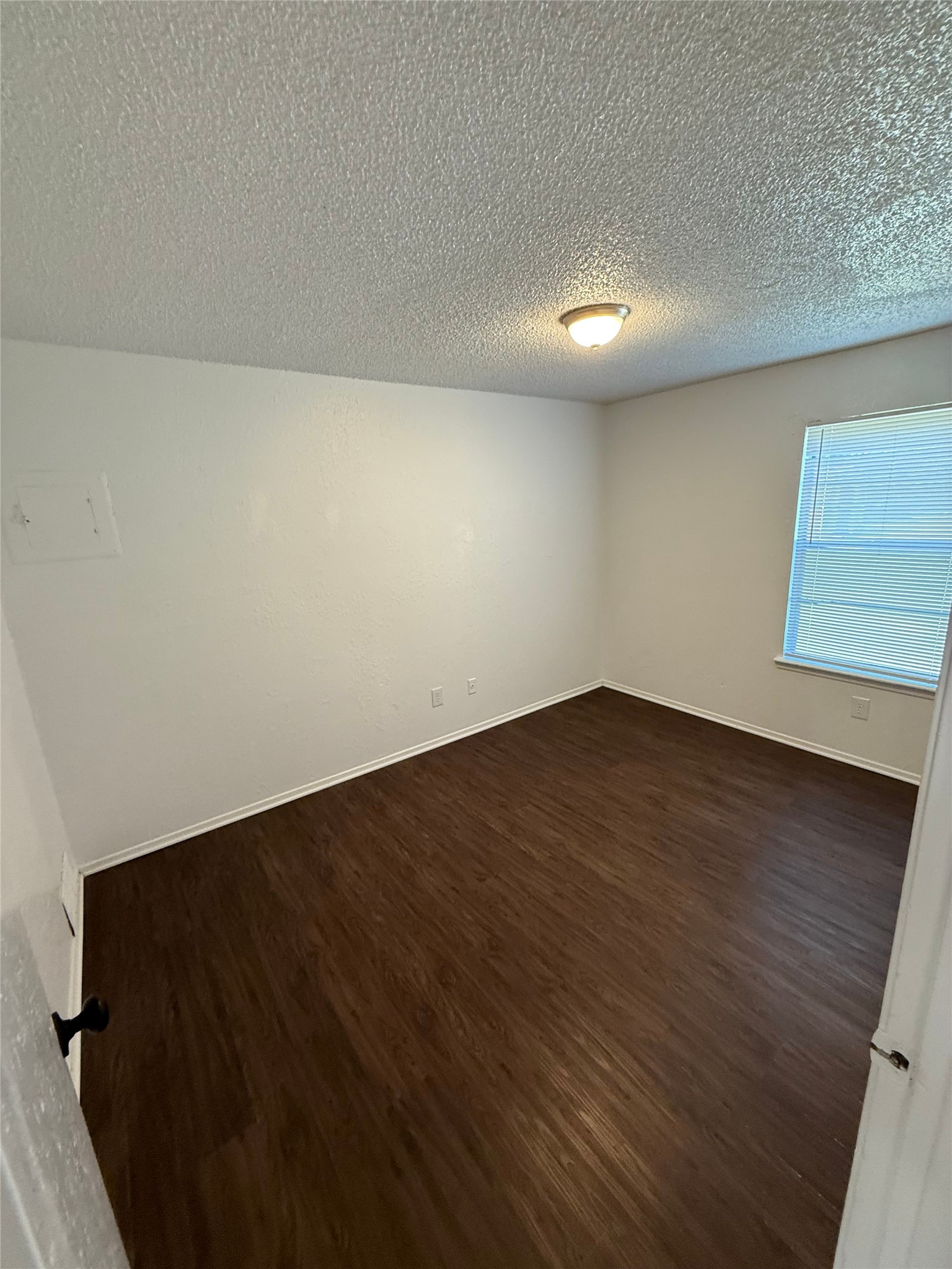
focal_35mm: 14
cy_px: 634
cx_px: 476
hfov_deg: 85.7
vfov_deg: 102.1
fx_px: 513
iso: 250
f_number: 2.2
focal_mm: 2.22
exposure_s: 1/60
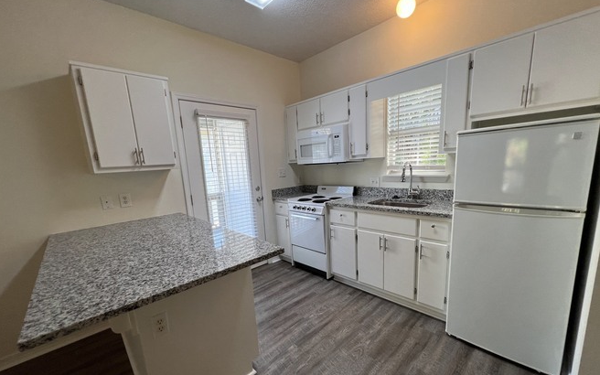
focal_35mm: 14
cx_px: 296
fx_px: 229
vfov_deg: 78.3
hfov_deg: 105.3
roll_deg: +3.5
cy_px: 209
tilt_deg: -12.0
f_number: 1.8
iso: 100
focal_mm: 1.57
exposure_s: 1/120
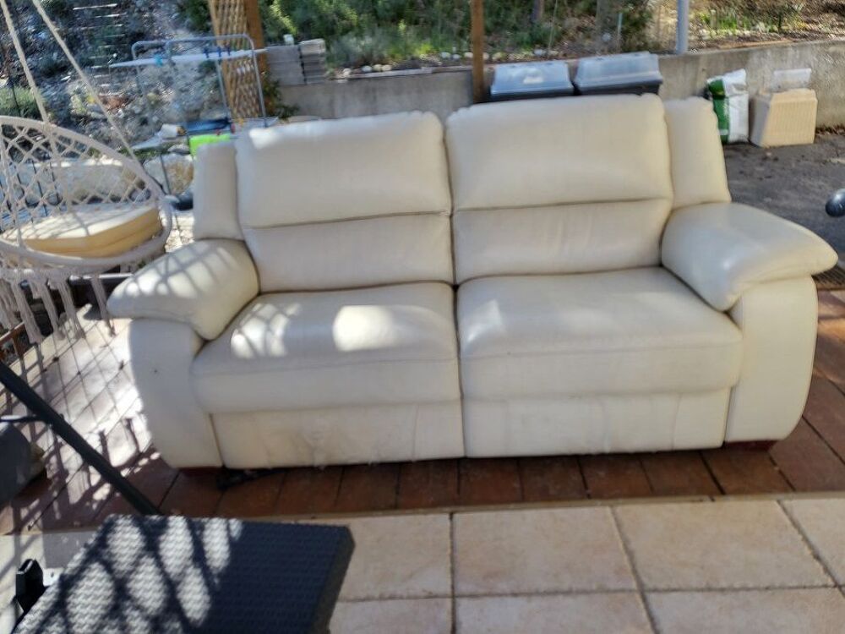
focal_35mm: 26
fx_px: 635
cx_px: 422
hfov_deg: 67.3
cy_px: 317
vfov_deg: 53.1
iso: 50
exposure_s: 1/437
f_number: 1.8
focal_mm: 4.25
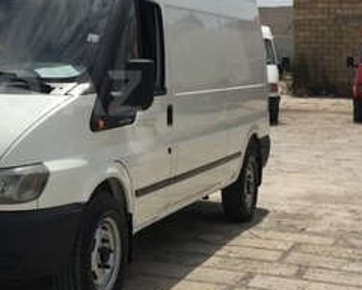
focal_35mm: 78
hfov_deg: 23.3
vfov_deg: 19.6
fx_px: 836
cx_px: -12
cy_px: 93
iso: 32
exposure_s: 1/5650
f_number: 2.2
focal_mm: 4.15
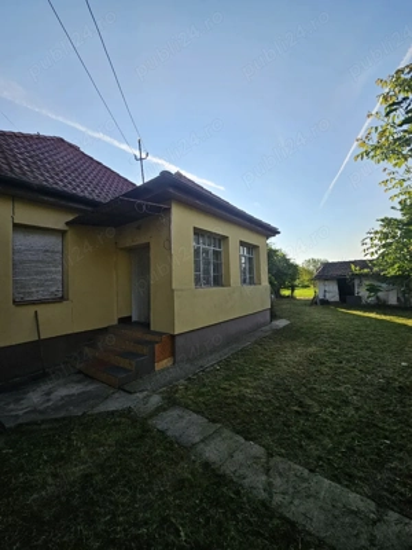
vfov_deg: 106.2
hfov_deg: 89.9
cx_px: 206
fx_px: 206
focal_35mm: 13
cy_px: 275
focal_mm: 2.2
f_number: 2.2
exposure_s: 1/1667
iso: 50
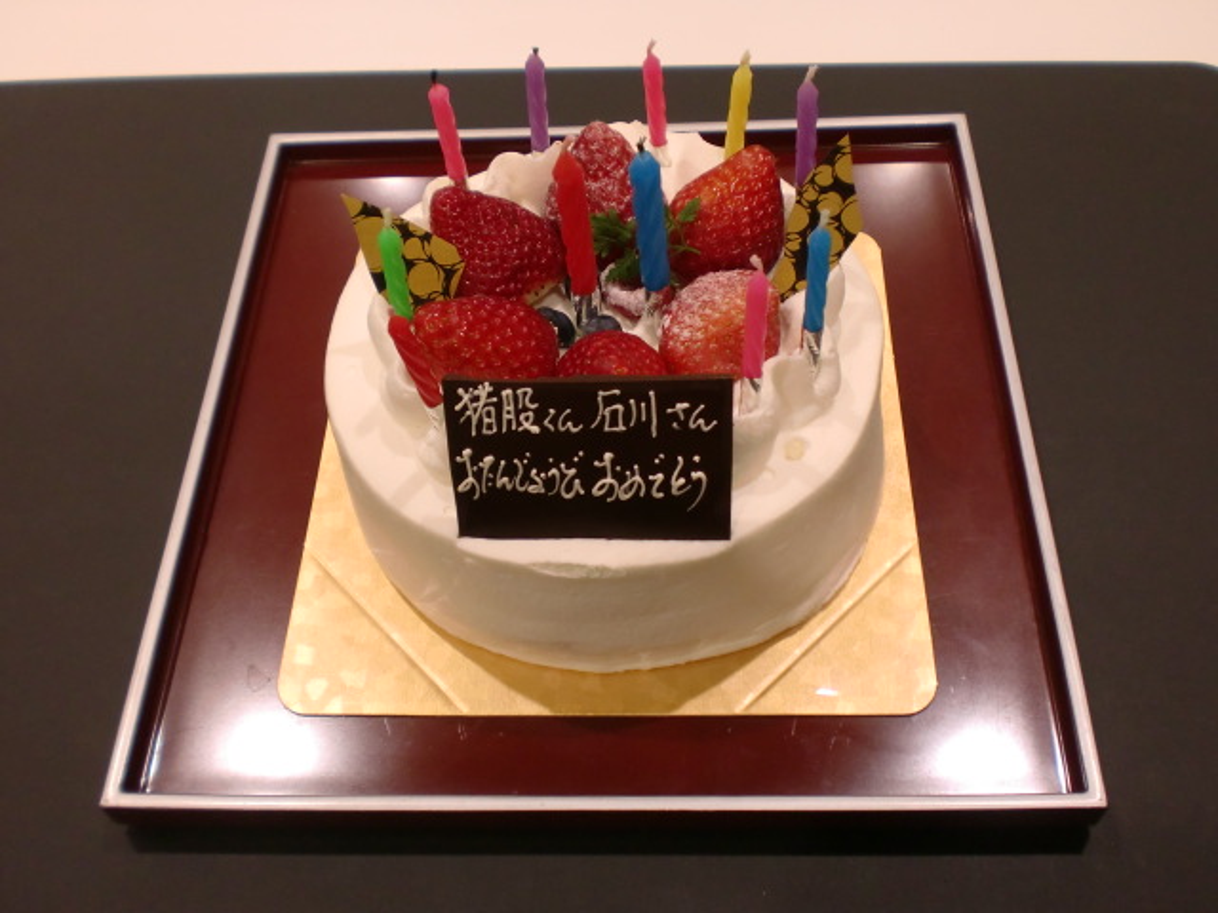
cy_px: 456
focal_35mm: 35
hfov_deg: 52.6
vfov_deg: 40.7
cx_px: 609
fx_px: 1232
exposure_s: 1/60
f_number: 3.1
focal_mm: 6.3
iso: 200
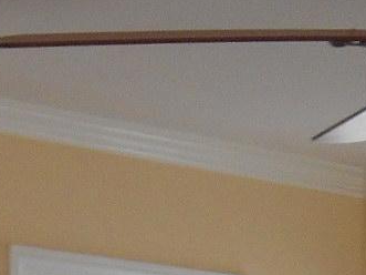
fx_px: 2251
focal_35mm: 213
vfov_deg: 6.3
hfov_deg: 9.2
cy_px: 849
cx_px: 461
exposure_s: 1/30
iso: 140
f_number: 3.6
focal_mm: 5.5
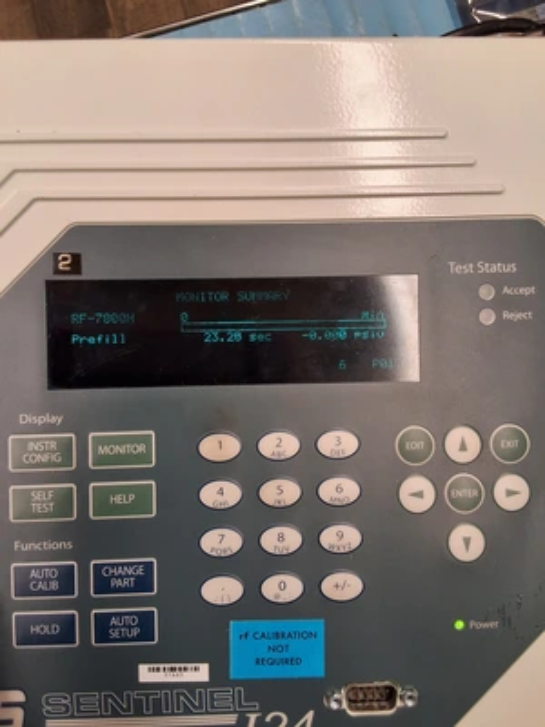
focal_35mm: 28
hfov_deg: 49.7
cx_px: 272
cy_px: 364
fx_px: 588
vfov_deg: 63.4
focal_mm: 2.91
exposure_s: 1/50
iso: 125
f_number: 1.9
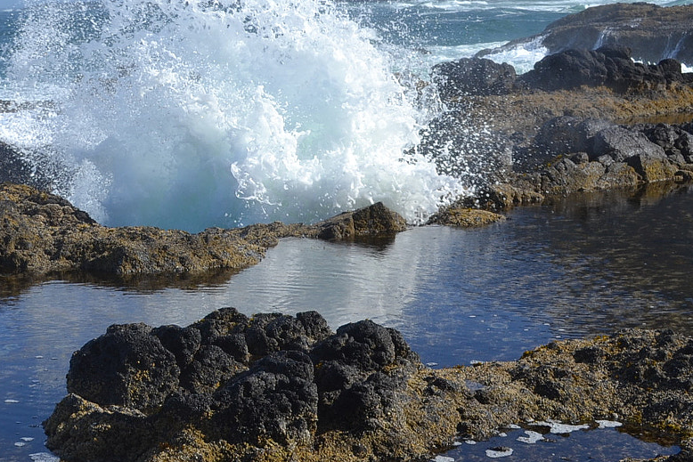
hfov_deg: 26.6
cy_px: 134
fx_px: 1425
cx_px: 92
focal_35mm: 74
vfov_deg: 18.3
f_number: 8
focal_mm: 24
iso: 100
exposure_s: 1/250
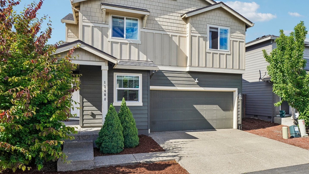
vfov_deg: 44.3
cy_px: 77
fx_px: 213
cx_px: 176
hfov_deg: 71.5
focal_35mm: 26
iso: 400
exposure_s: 1/500
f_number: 8
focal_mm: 21
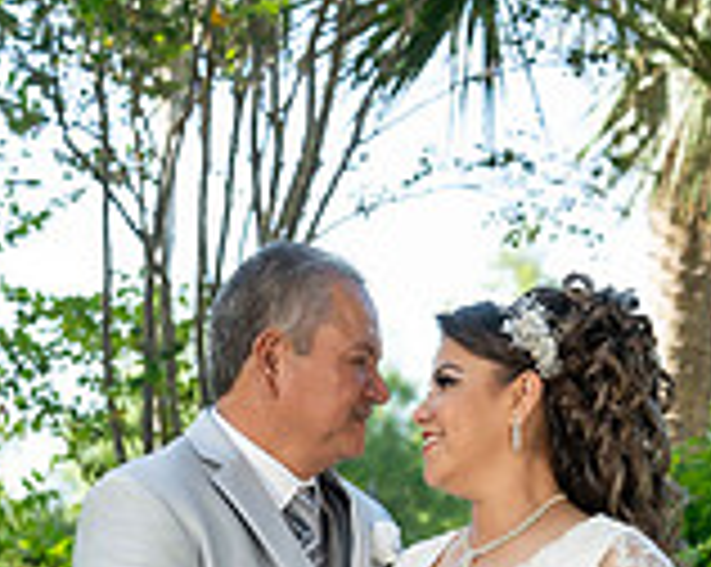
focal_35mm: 126
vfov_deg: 11.5
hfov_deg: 15.3
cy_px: 972
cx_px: 392
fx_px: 2648
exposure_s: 1/500
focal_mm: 47
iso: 500
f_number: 4
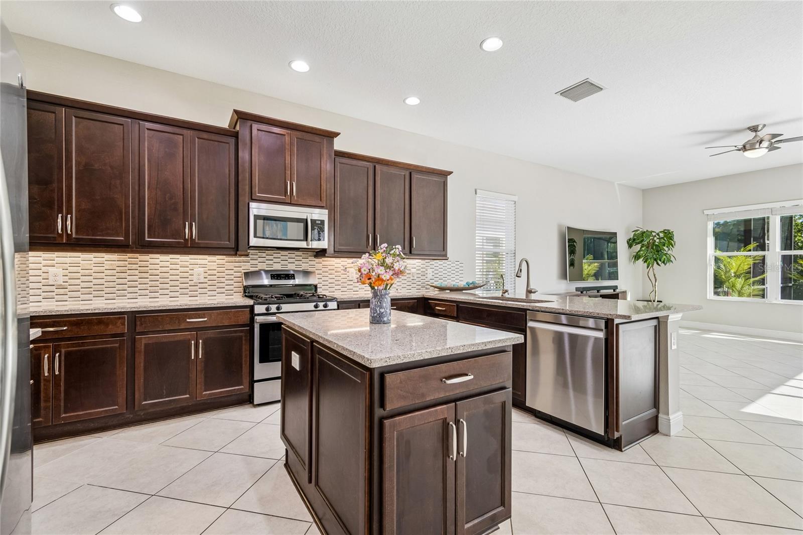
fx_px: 334
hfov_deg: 100.4
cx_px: 402
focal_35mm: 15
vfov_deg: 77.3
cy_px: 268
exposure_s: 1/13
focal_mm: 10
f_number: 7.1
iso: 100
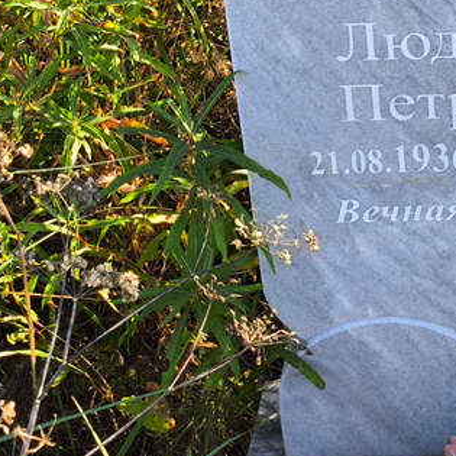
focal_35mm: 112
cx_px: 465
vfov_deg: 15.5
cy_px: 113
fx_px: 1669
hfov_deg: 15.3
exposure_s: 1/216
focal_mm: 4.71
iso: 50
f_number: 1.7
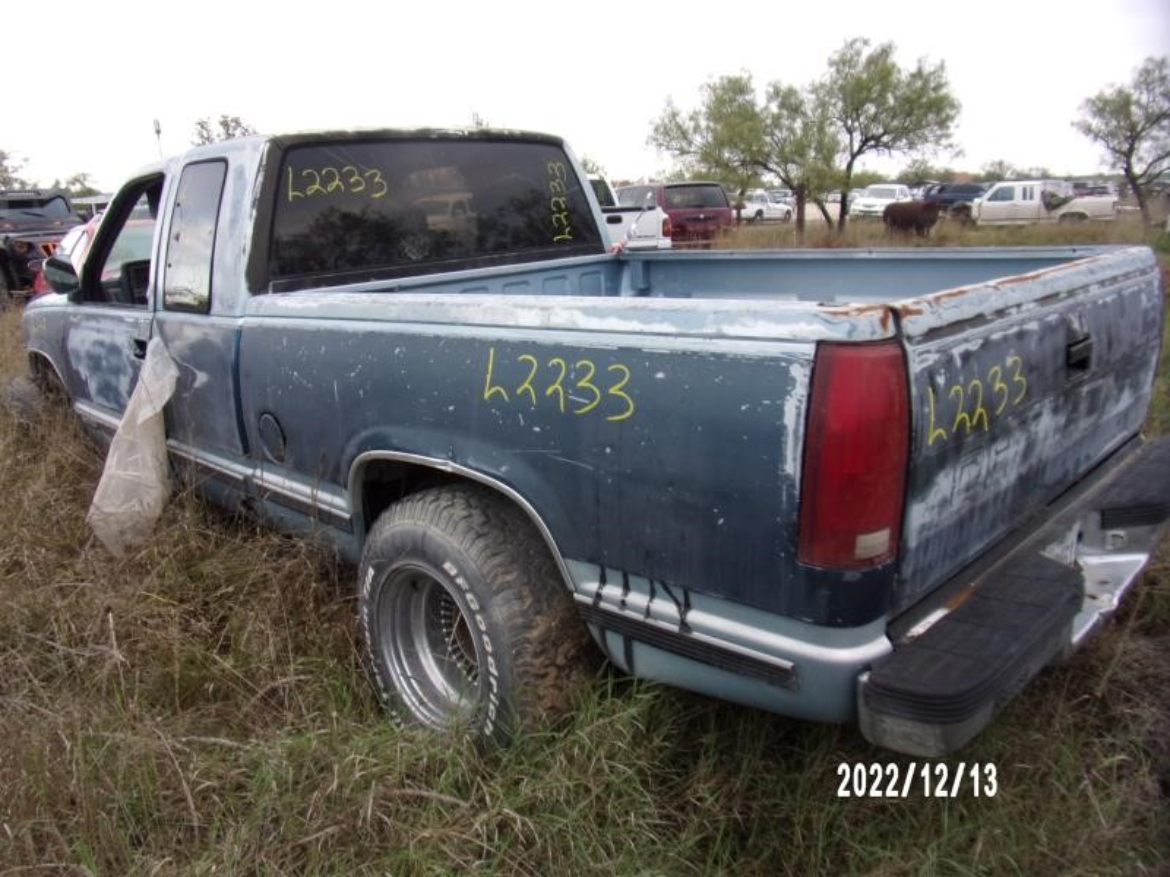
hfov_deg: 71.6
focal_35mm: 24
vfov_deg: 56.8
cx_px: 585
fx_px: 811
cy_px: 438
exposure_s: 1/70
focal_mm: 4.3
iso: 80
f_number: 3.3
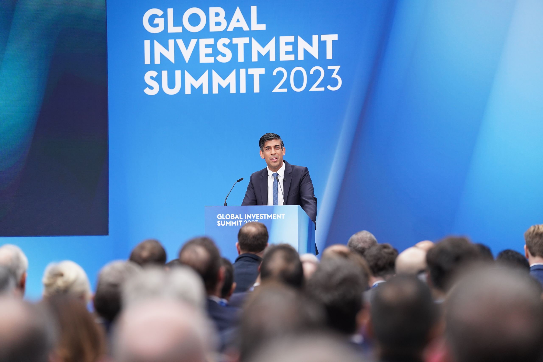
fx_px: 2745
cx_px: 272
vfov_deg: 7.5
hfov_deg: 11.3
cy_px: 181
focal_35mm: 182
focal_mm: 182
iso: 1600
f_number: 3.5
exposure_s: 1/1000
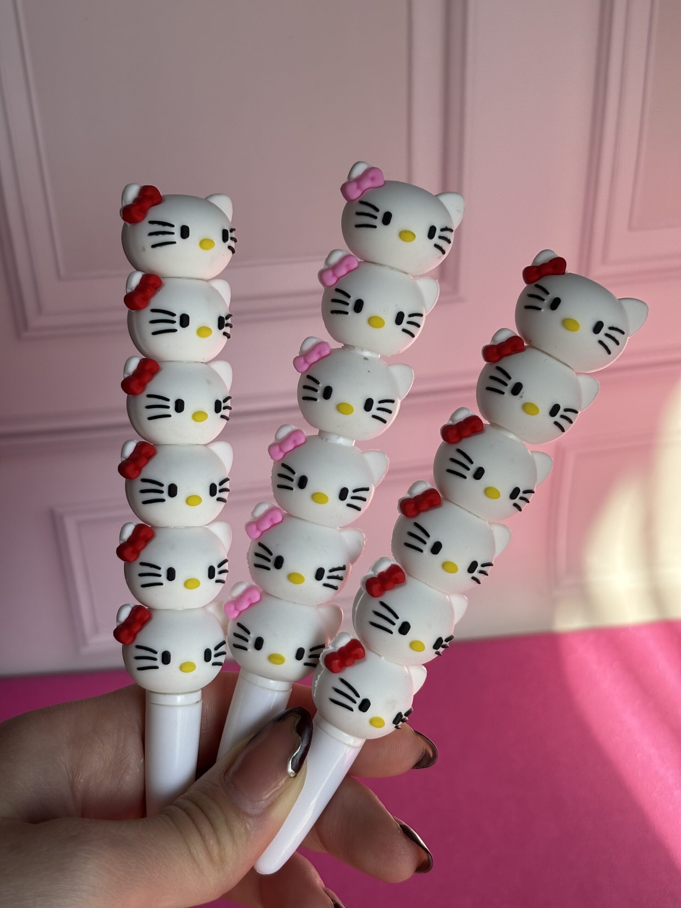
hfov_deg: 28.0
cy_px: 454
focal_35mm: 52
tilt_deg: -30.6
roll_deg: +2.9
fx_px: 1364
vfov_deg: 36.8
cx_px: 340
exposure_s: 1/270
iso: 32
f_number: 1.6
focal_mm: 5.96
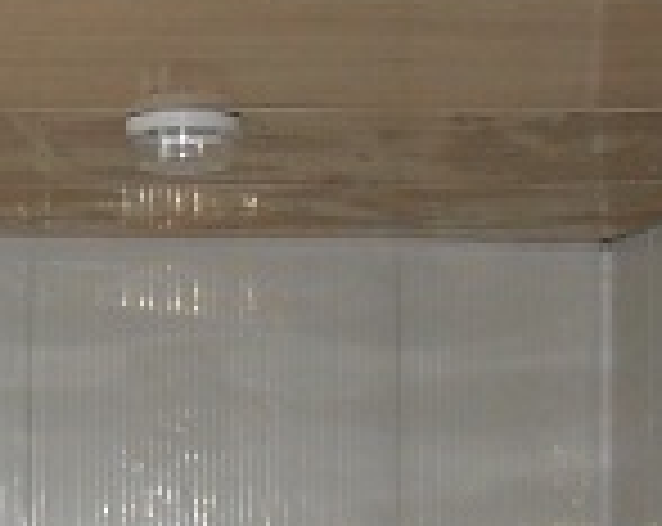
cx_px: -99
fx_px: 2366
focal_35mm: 121
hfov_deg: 15.4
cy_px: 474
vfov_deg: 12.6
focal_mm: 4.6
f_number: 3.5
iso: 320
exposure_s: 1/25
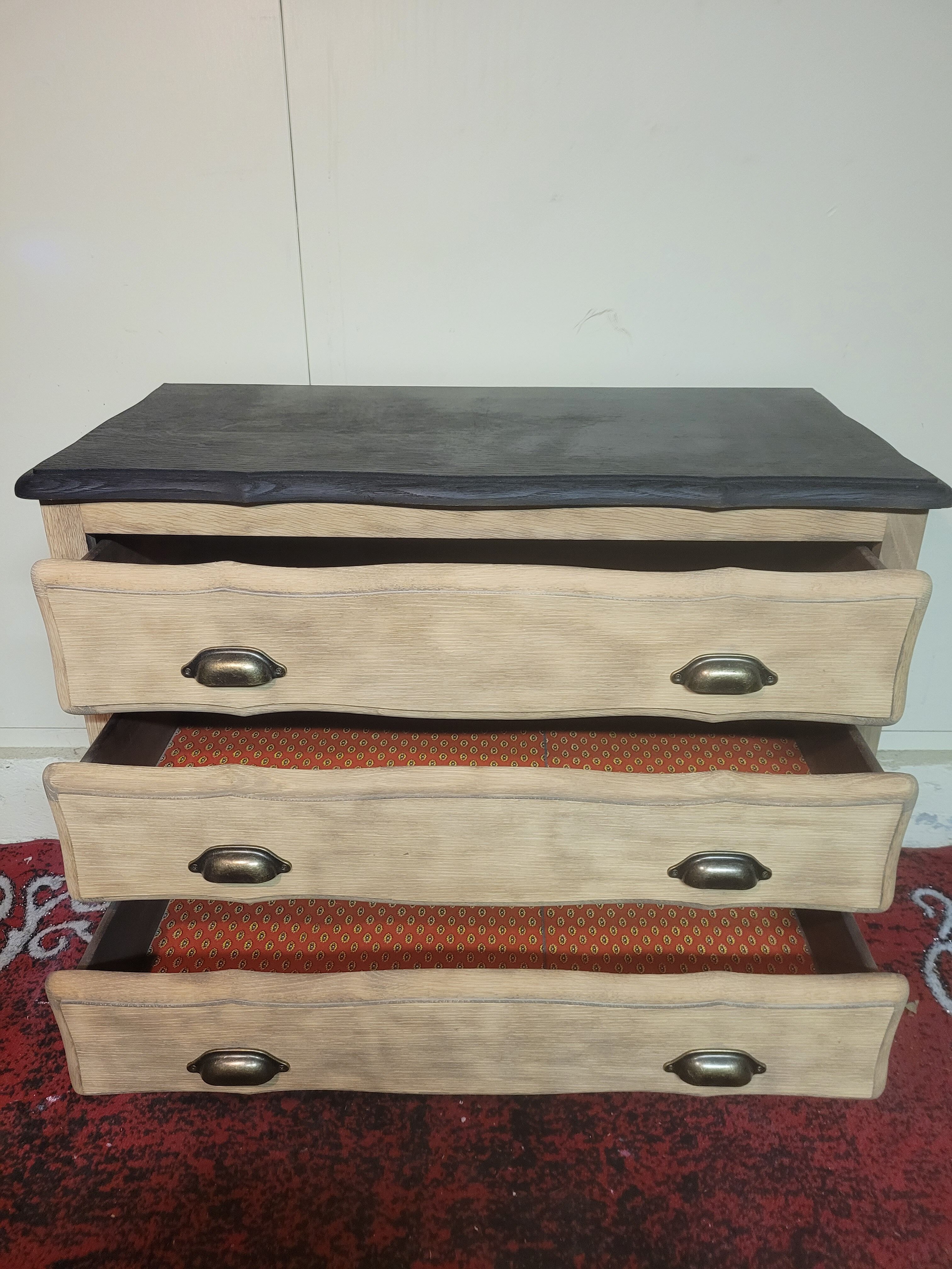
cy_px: 634
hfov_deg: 53.1
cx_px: 476
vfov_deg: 67.3
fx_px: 953
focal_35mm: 26
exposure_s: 1/50
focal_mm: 5.4
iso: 500
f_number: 1.8
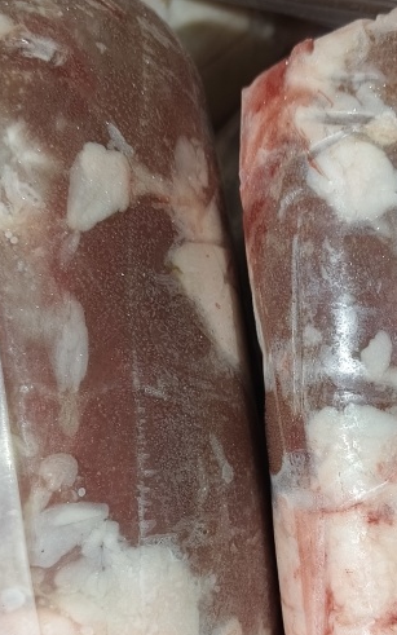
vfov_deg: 37.8
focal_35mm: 53
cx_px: 277
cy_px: 424
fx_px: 917
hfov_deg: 24.3
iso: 1052
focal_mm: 5.6
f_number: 1.88
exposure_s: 1/33.3
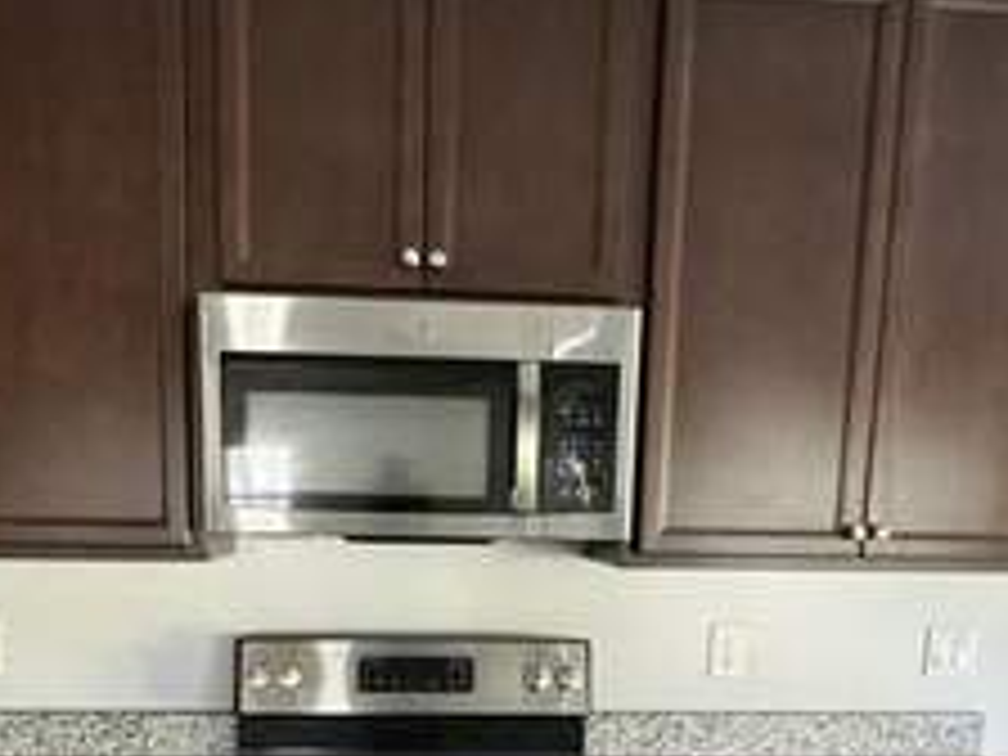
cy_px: 621
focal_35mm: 30
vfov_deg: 44.2
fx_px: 874
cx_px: 446
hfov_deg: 59.8
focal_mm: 2.22
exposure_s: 1/60
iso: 500
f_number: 2.2
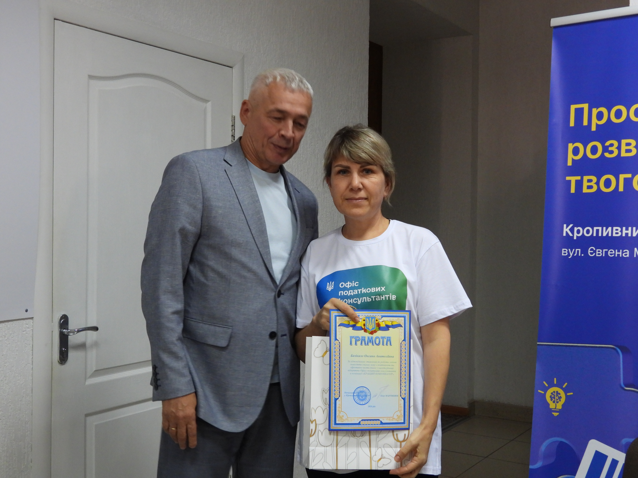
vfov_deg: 33.6
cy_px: 239
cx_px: 319
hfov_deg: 43.9
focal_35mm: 43
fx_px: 793
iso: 400
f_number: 3.2
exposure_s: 1/20
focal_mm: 7.7
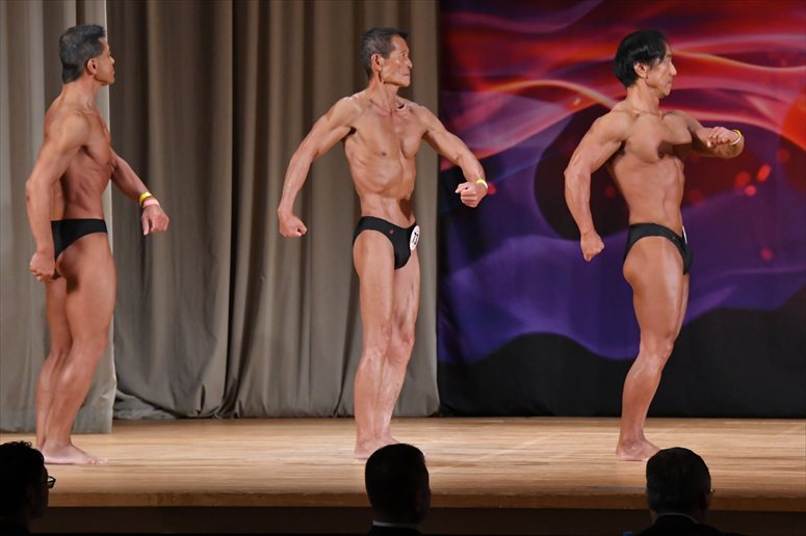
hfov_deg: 9.2
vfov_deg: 6.1
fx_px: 5035
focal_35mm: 225
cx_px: 403
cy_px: 268
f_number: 5.6
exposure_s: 1/400
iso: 4000
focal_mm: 150
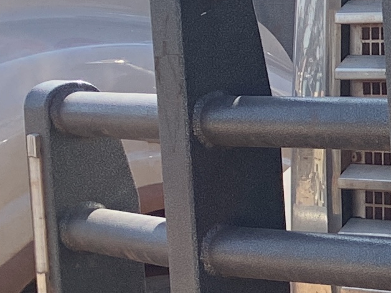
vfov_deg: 8.9
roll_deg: +0.9
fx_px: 1886
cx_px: 1197
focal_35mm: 167
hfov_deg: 9.3
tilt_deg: -4.0
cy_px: 215
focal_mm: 4.25
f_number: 1.8
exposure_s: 1/829
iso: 25
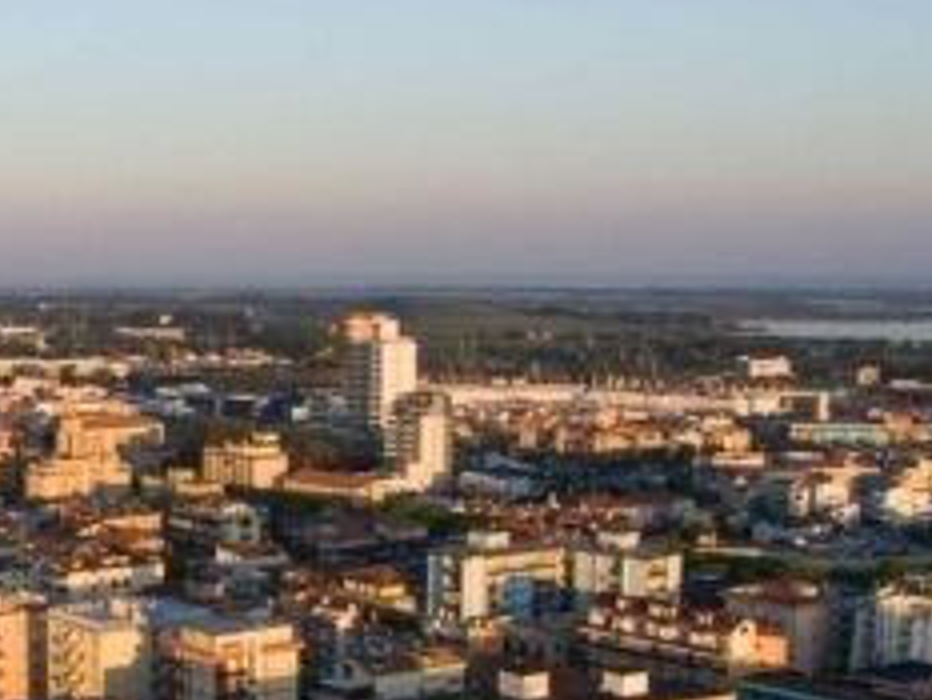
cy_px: 668
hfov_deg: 28.7
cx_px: 172
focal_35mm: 66
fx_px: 1778
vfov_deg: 21.6
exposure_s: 1/350
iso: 100
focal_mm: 3.61
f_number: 2.8
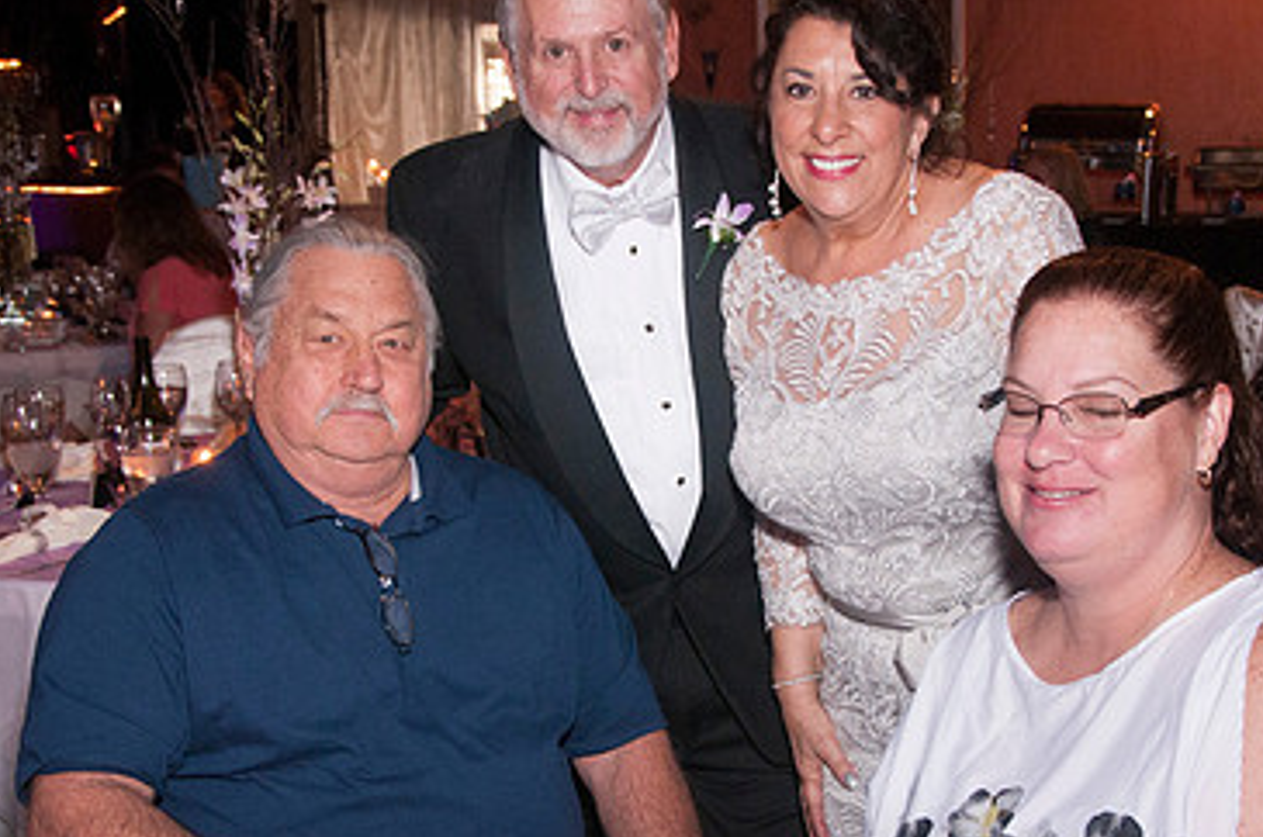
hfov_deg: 32.4
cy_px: 521
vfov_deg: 21.8
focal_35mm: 62
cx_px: 709
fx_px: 2171
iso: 400
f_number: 5.6
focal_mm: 26
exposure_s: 1/30
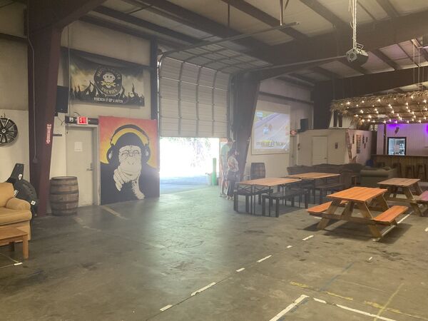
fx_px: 359
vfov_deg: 48.2
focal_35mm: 29
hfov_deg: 61.7
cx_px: 214
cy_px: 160
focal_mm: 3
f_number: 1.8
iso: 200
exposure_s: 1/60
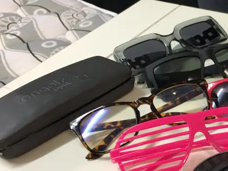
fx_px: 448
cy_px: 137
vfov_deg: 21.4
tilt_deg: -37.2
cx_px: 235
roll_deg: +0.7
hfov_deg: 26.8
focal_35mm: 68
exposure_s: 1/17
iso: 32
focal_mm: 4.15
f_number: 2.2
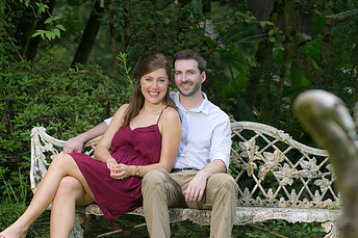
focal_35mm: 295
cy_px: 183
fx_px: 2932
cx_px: 175
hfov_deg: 7.0
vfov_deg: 4.7
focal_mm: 175
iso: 320
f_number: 4
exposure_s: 1/125
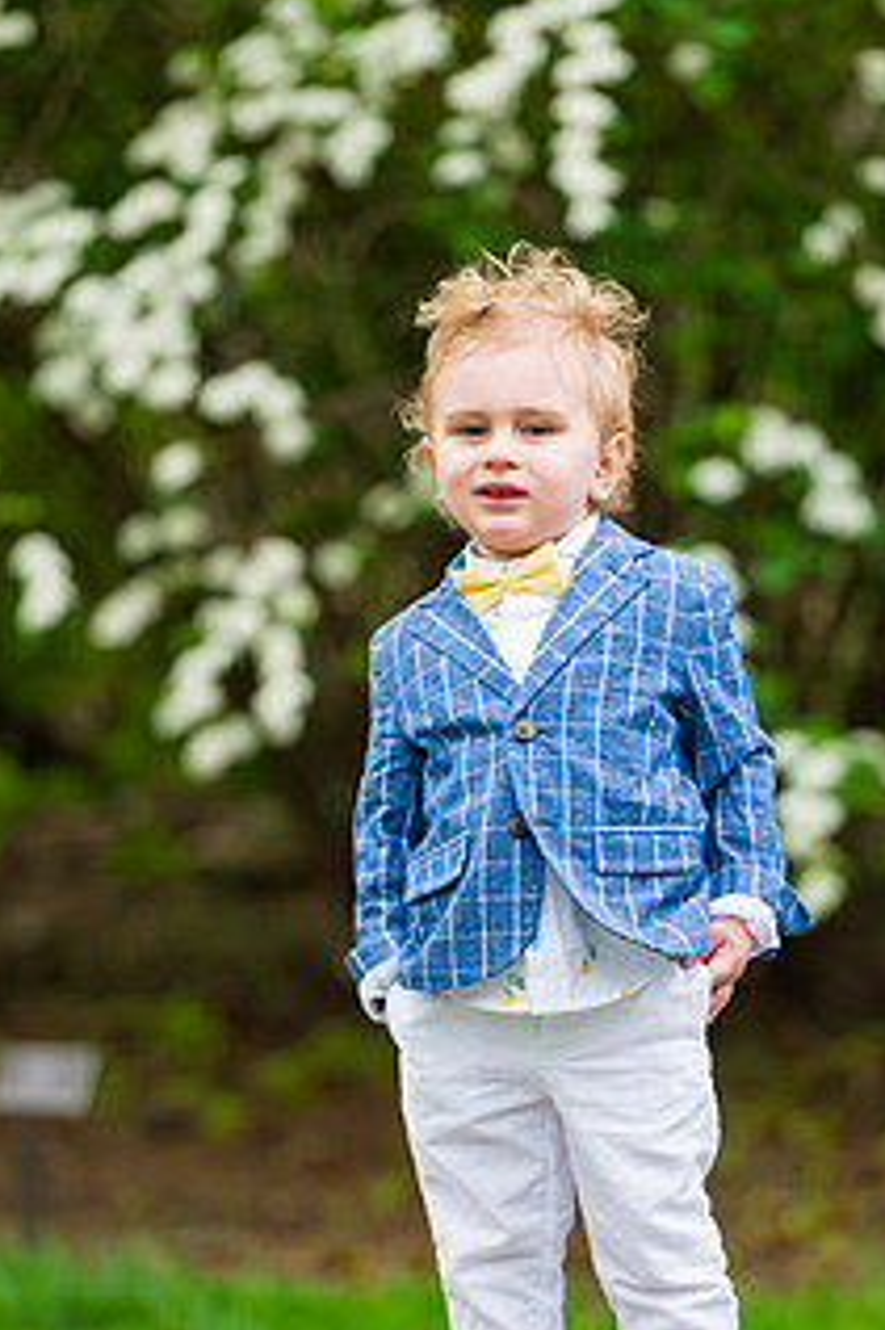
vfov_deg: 7.3
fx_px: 10483
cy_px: 701
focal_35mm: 284
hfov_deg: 4.8
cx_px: 514
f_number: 3.5
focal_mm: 200
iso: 200
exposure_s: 1/320
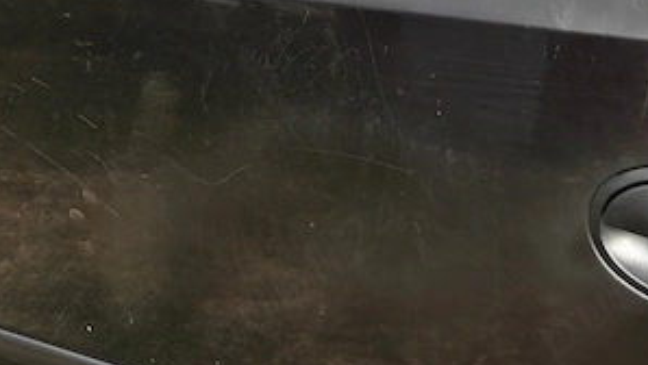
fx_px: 1307
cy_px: -372
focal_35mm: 76
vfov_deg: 13.5
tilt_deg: -12.5
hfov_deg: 27.7
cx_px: 426
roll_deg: +1.4
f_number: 1.6
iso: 40
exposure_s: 1/230
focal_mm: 5.96
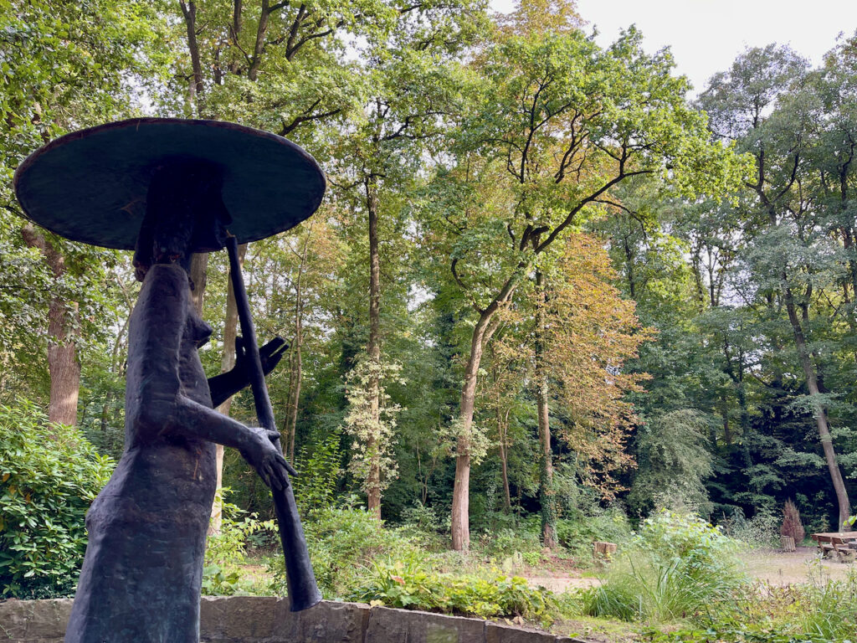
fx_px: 644
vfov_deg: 53.1
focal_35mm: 26
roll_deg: +1.1
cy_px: 322
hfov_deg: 67.3
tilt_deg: +13.5
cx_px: 428
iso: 50
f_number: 1.6
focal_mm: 5.1
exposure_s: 1/121
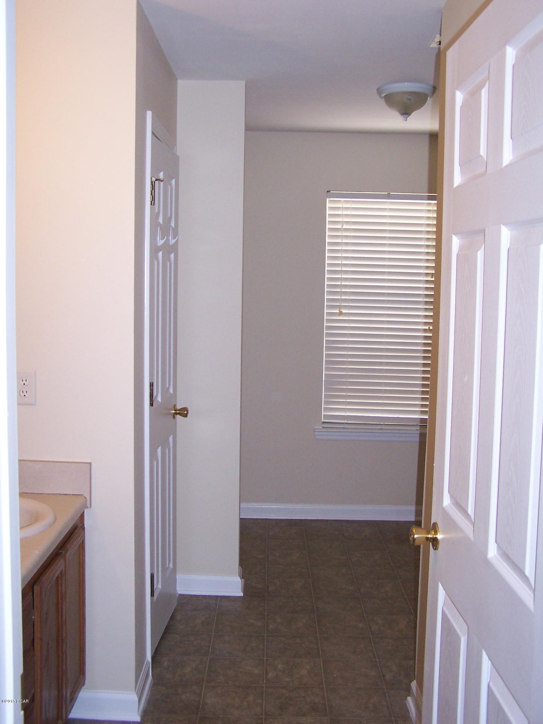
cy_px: 362
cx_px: 272
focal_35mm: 38
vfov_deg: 49.0
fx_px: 795
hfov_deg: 37.7
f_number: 2.8
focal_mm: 6.3
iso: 140
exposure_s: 1/60
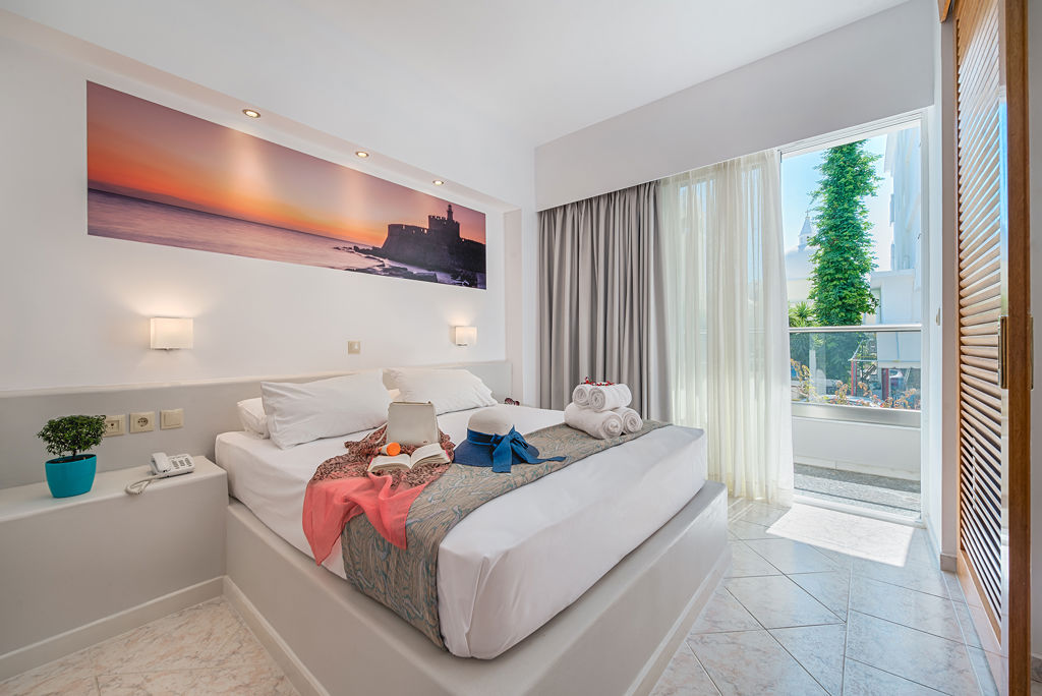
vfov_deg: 81.3
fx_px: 405
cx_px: 521
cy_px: 348
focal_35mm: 14
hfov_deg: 104.2
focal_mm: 14
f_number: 11
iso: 100
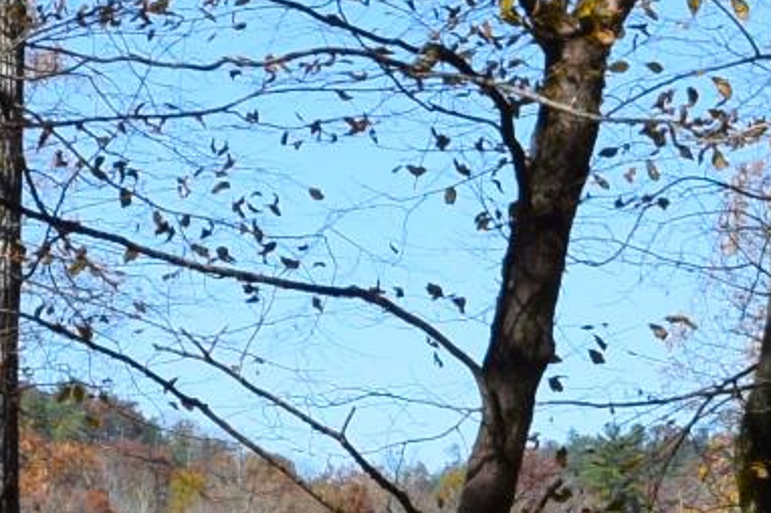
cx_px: -666
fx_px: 6056
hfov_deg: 7.1
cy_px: 345
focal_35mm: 283
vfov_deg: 4.8
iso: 200
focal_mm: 24
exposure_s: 1/250
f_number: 8
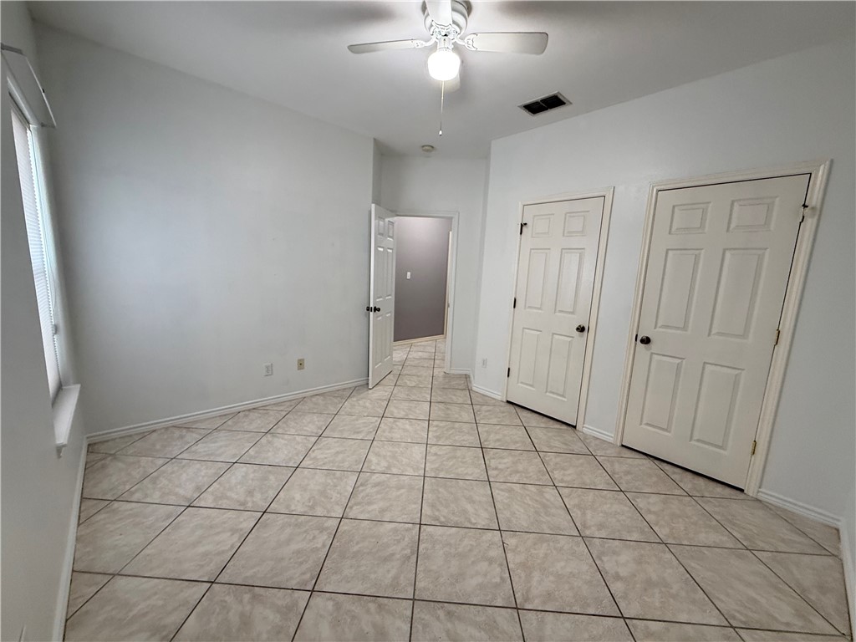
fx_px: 346
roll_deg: -3.2
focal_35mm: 14
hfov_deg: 102.1
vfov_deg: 85.7
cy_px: 321
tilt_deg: -8.8
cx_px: 428
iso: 250
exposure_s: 1/60
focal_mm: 2.22
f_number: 2.2
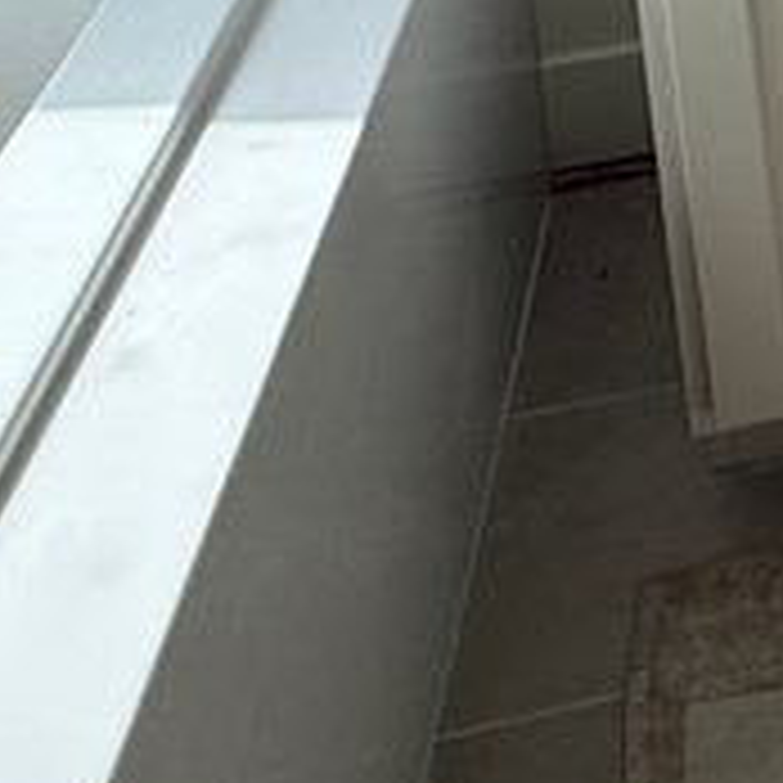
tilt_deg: -13.8
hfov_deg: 18.9
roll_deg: +0.9
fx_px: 1868
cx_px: 1364
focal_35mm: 73
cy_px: -590
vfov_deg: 18.8
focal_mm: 2.22
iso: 64
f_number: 2.2
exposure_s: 1/458
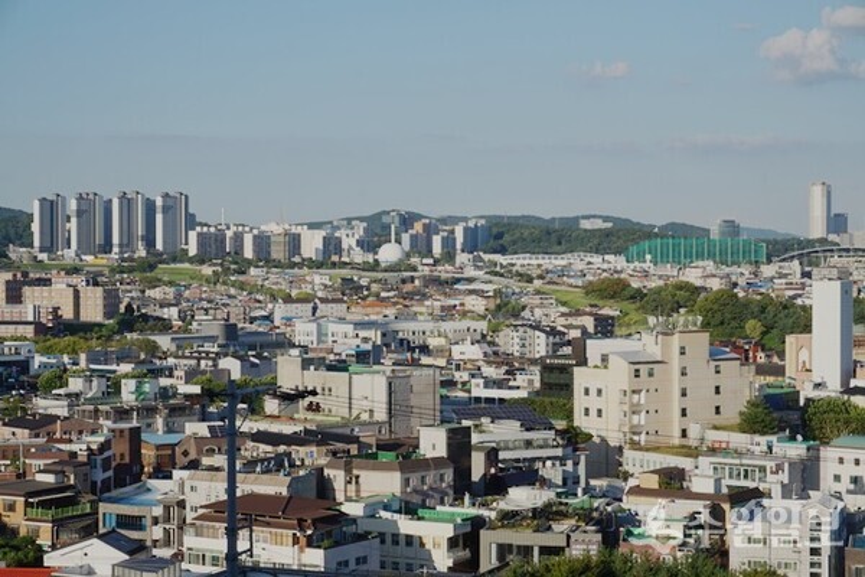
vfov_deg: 18.5
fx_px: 1766
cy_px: 288
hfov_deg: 27.5
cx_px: 432
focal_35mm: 74
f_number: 14
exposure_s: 1/125
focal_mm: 49
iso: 100
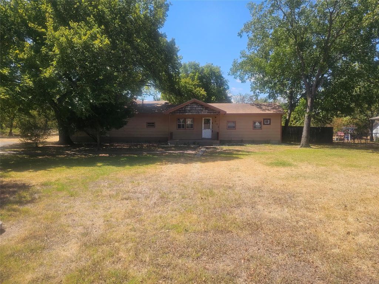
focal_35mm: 23
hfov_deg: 73.9
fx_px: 252
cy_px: 142
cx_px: 190
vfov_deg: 58.9
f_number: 1.7
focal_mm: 6.3
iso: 10
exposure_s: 1/560
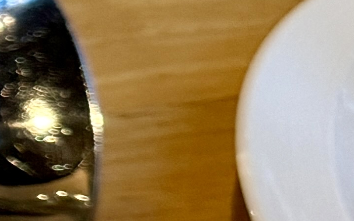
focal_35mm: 203
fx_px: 1958
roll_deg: -0.2
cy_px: 106
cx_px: -942
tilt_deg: -44.6
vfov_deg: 6.5
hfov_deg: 7.8
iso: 250
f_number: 1.78
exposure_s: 1/50
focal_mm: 6.86
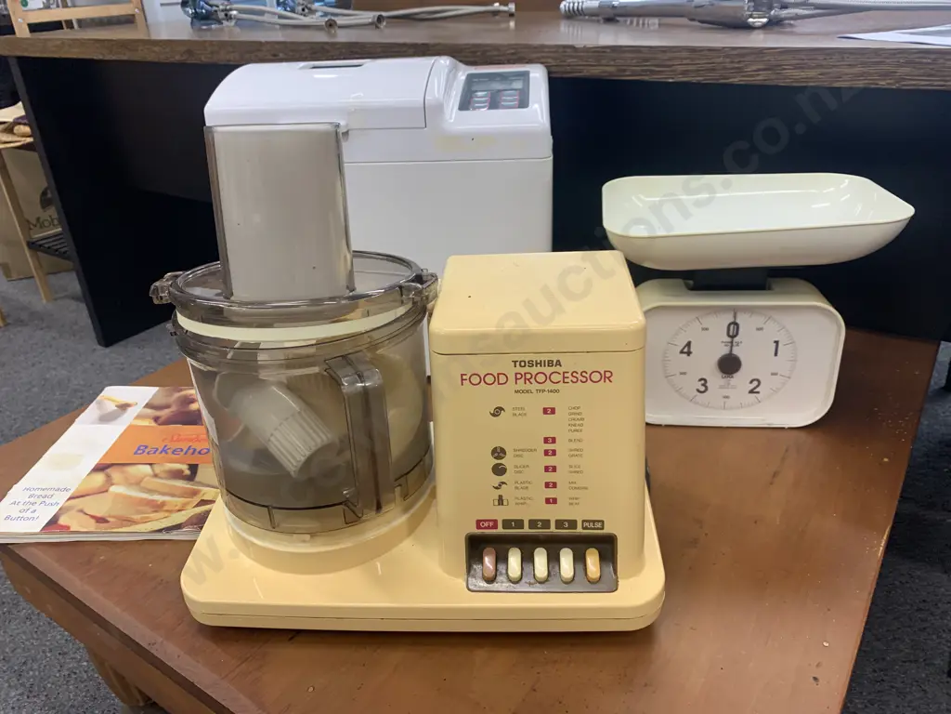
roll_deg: +2.3
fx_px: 714
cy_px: 357
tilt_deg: -28.8
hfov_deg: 67.3
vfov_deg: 53.1
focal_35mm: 26
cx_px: 476
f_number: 1.8
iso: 100
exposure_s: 1/100
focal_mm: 4.25
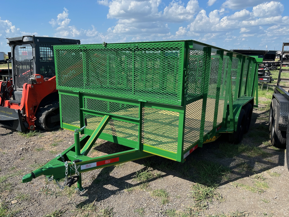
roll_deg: -0.1
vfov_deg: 53.1
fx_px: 217
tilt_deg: -13.8
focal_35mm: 26
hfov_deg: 67.3
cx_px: 144
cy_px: 108
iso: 50
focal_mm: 5.1
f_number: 1.6
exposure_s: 1/2410
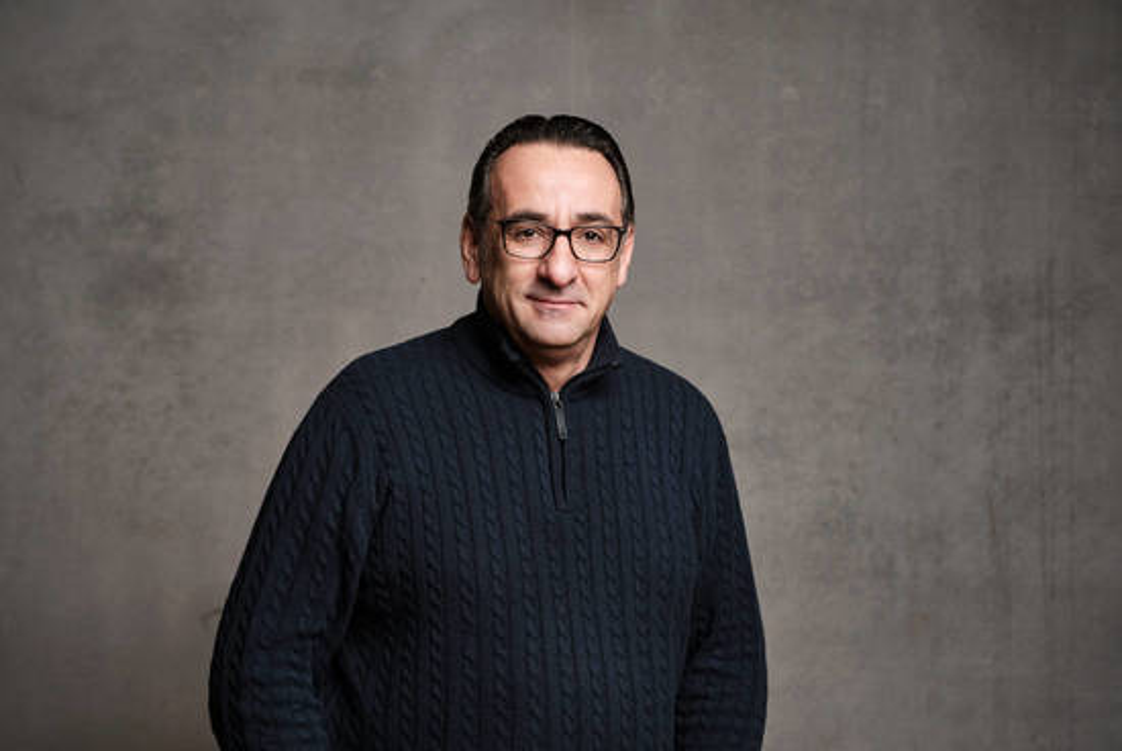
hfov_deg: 39.6
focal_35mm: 50
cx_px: 561
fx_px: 1560
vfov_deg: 27.1
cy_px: 376
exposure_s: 1/200
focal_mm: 33
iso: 160
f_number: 2.8
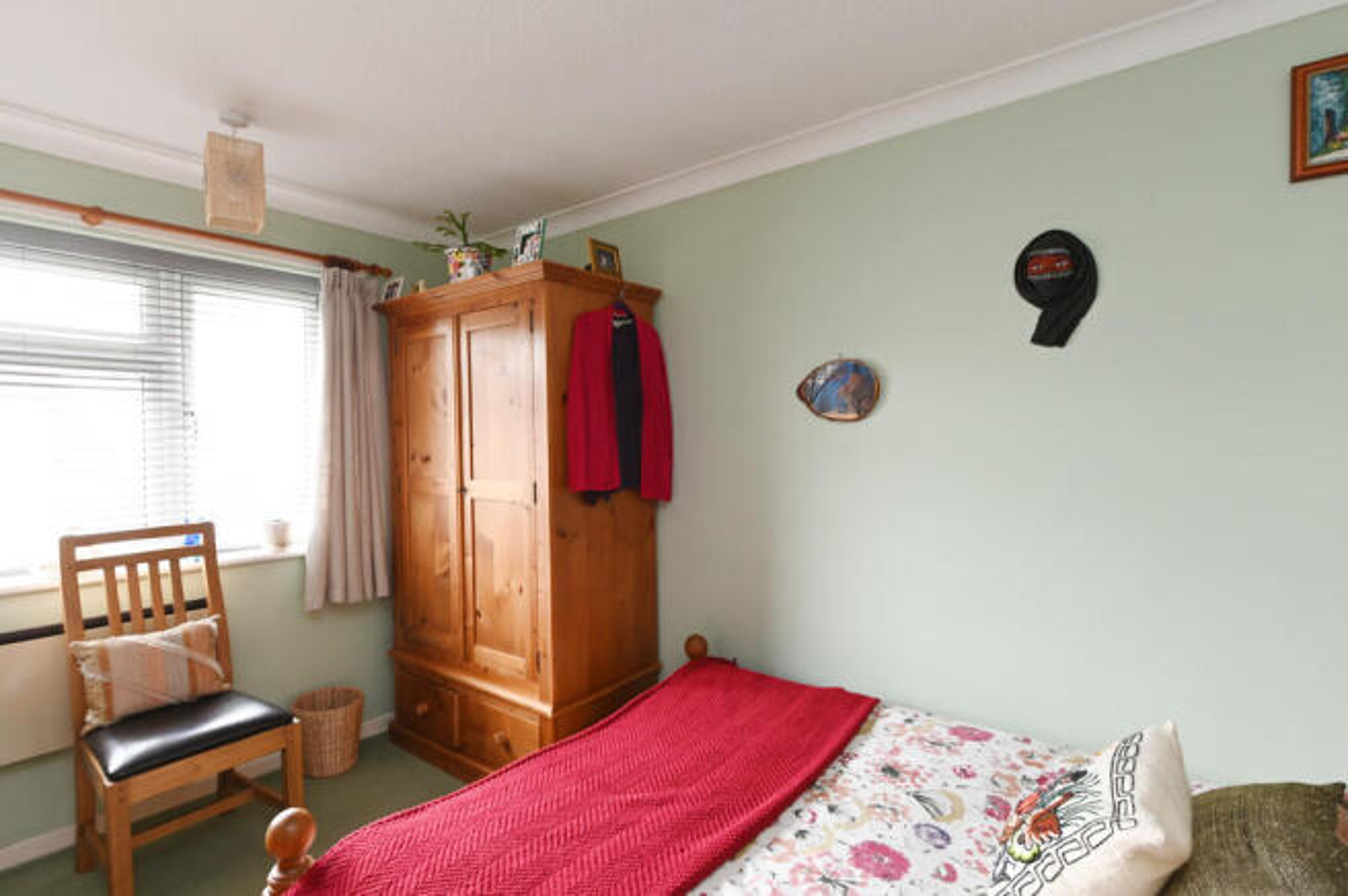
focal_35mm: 18
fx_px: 673
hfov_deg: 90.1
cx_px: 674
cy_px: 448
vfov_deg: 67.3
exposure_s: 1/2
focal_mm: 18
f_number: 10
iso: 320
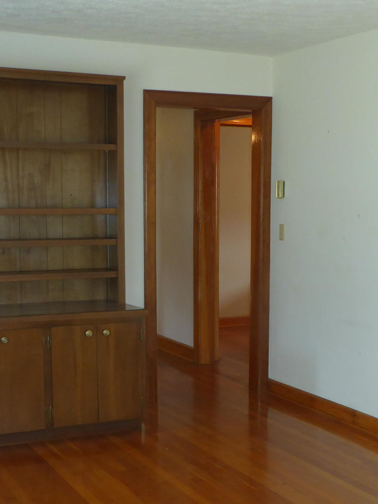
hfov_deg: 25.2
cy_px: 321
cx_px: 231
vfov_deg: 33.0
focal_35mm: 58
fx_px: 844
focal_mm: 4.3
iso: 100
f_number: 3.3
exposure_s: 1/8
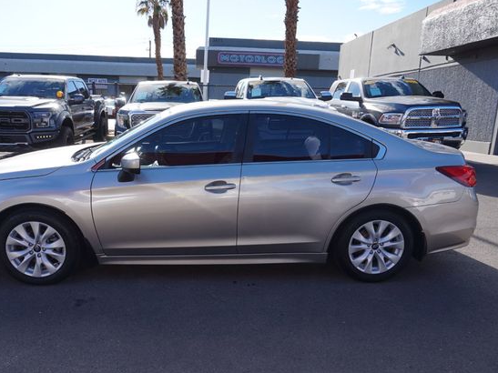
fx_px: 388
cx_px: 214
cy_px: 191
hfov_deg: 65.0
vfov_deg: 51.3
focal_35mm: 27
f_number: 8
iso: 100
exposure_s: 1/100
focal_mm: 16
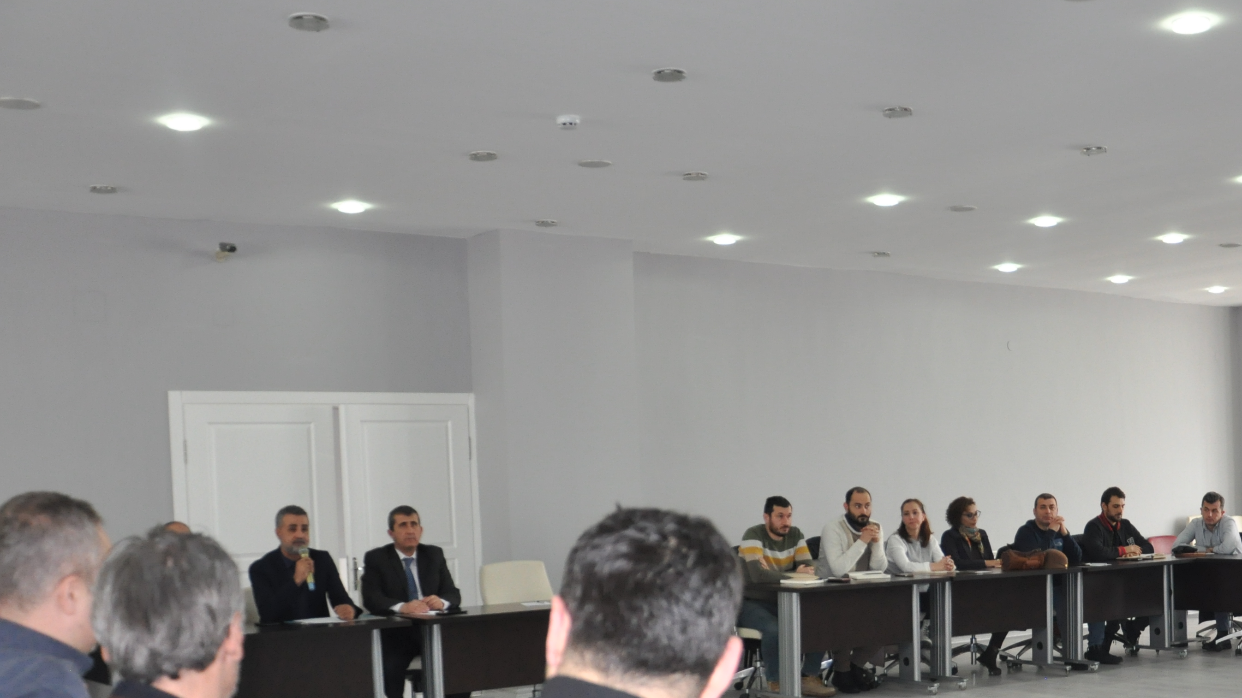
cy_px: 584
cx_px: 867
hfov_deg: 44.5
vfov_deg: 25.9
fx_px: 1482
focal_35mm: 45
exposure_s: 1/100
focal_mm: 18
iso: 800
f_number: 3.5
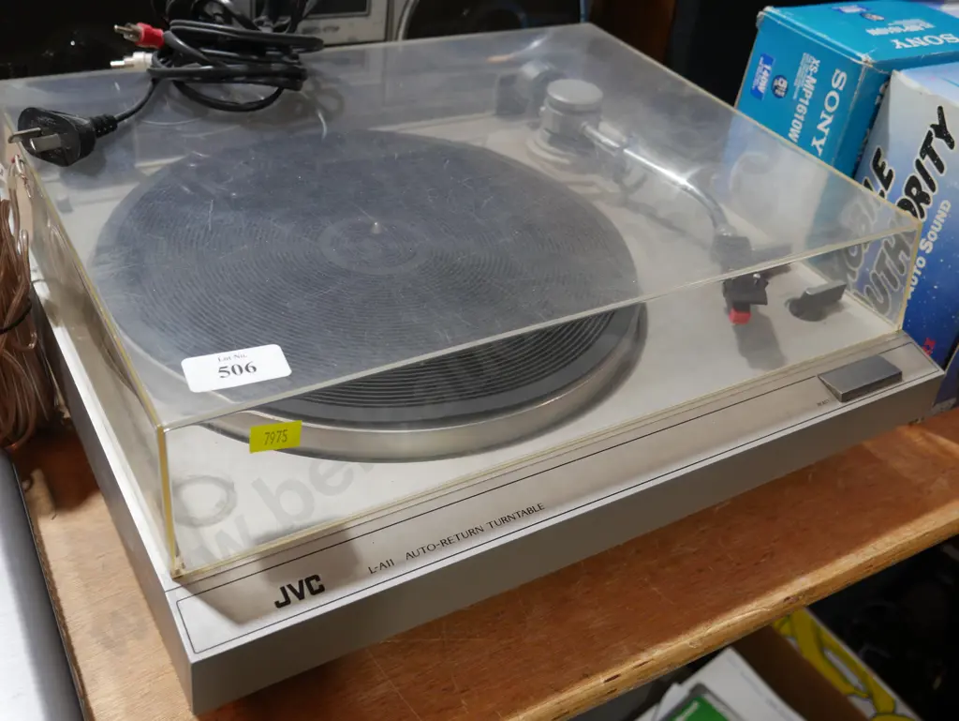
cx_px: 480
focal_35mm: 36
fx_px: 998
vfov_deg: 39.7
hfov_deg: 51.3
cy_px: 360
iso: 320
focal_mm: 18
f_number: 4
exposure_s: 1/60
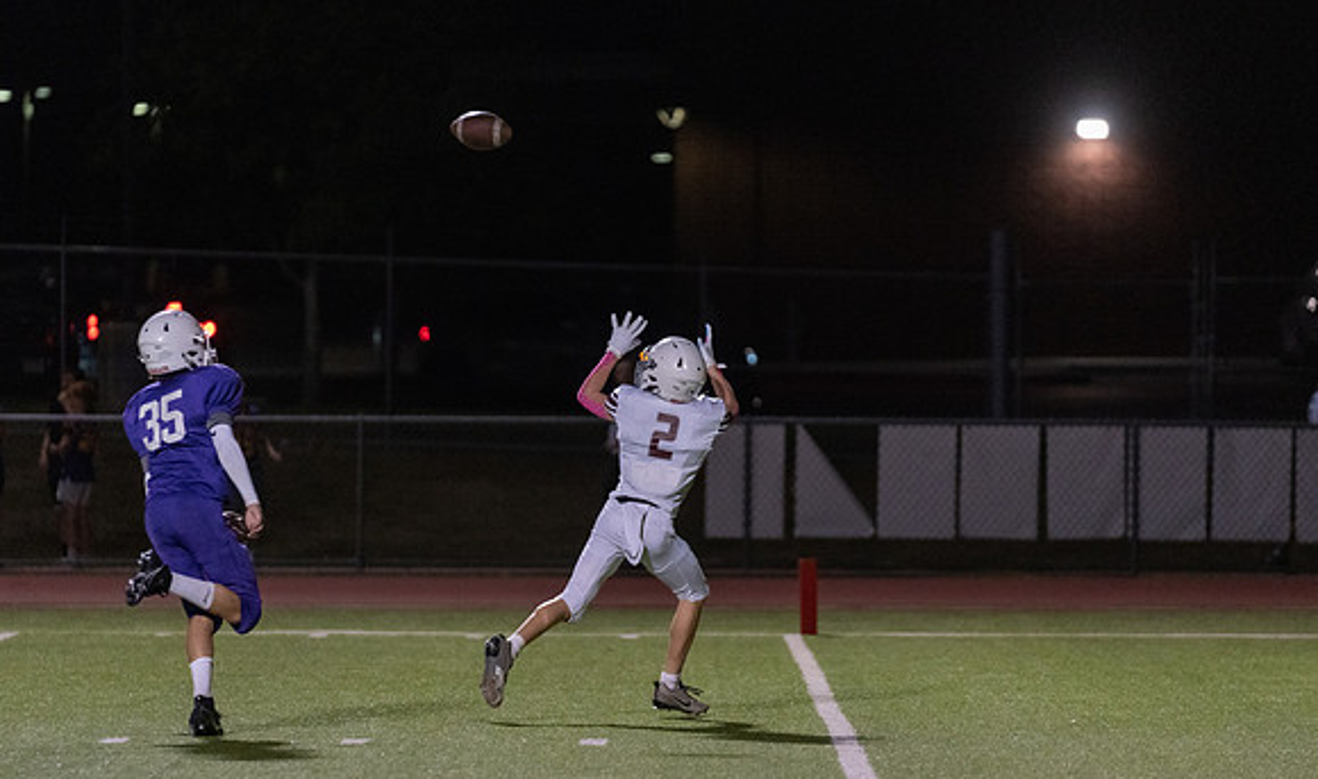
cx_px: 597
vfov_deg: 5.3
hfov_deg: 8.9
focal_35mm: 239
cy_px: 408
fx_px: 8464
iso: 6400
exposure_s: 1/1250
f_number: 2.8
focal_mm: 200
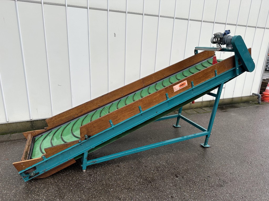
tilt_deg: -15.9
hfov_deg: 71.6
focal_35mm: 24
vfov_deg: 56.8
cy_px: 100
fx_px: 187
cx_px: 134
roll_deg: -1.5
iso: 80
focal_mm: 6.86
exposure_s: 1/630
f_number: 1.78
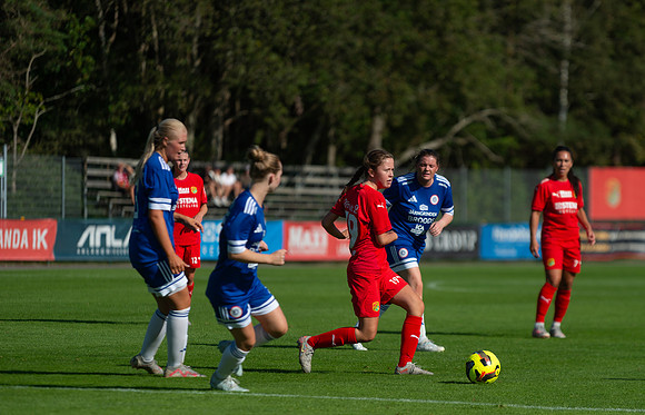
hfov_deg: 8.5
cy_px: 261
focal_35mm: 245
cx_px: 391
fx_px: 4348
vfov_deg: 5.5
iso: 100
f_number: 3.2
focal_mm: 200
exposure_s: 1/3200
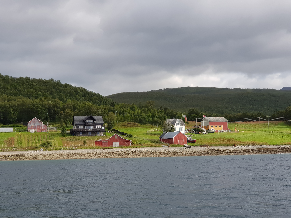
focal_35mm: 52
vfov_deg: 28.0
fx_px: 437
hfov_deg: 36.8
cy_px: 109
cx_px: 146
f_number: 2.4
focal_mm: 6
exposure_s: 1/348
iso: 25
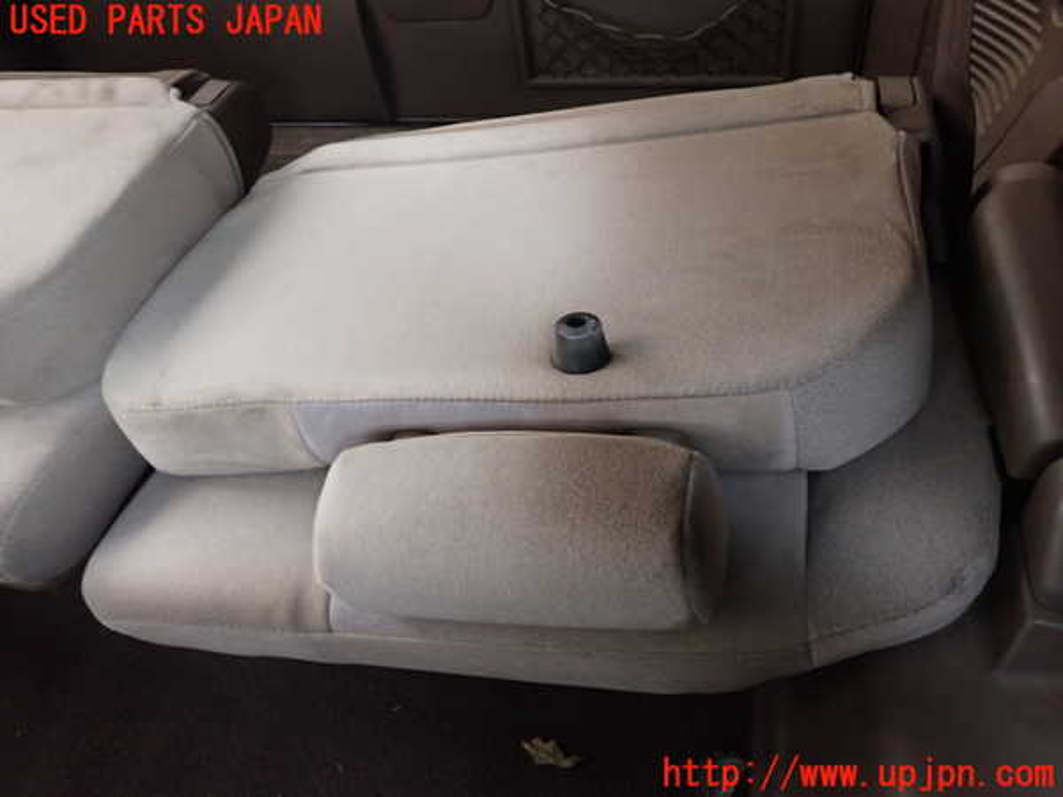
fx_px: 921
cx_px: 532
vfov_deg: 46.8
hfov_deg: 60.0
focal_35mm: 30
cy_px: 398
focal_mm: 5.4
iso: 640
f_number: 2.3
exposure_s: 1/30
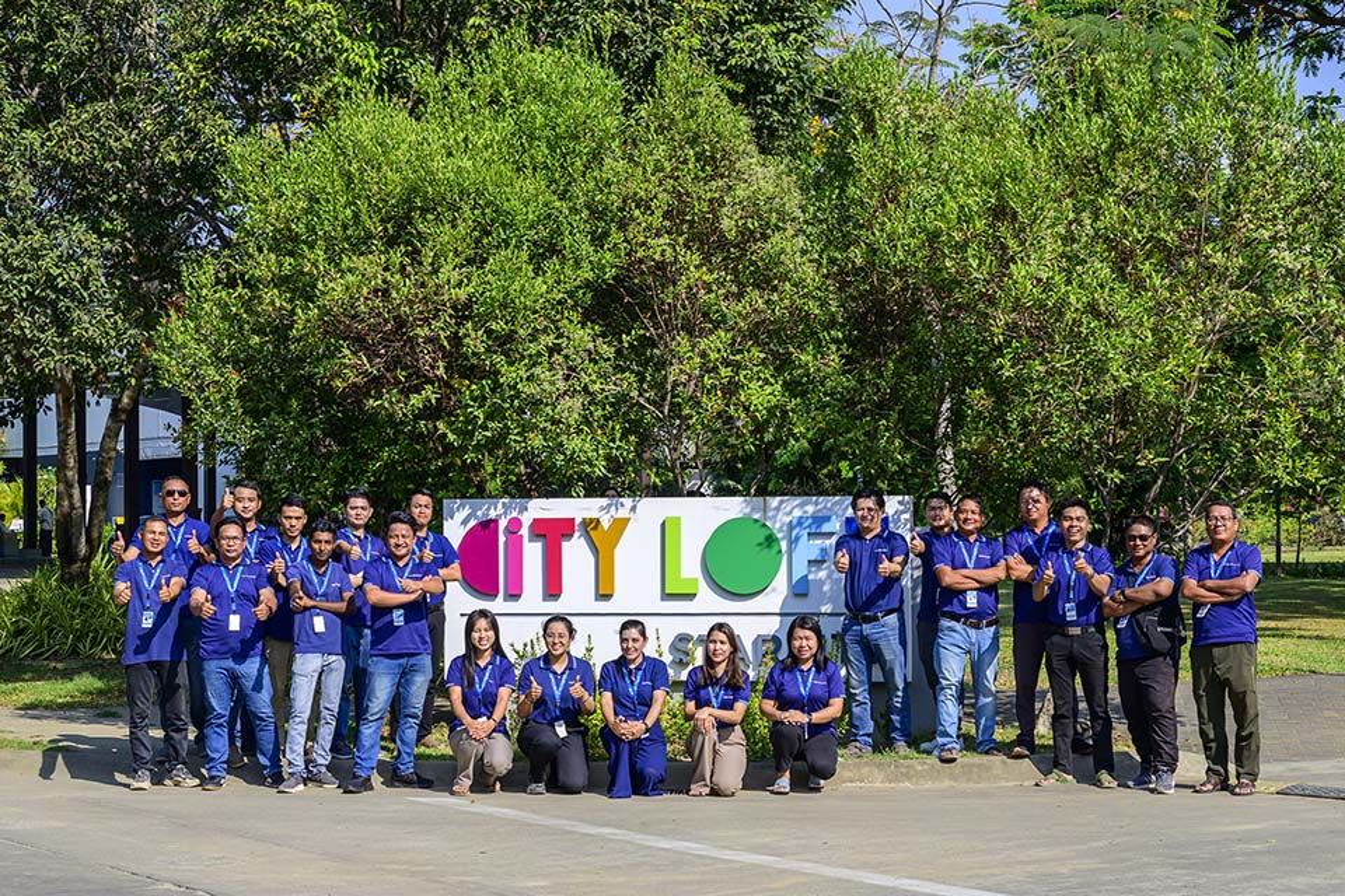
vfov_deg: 25.5
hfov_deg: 37.5
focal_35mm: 53
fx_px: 1980
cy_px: 448
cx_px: 672
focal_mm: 53
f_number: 9
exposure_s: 1/250
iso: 140
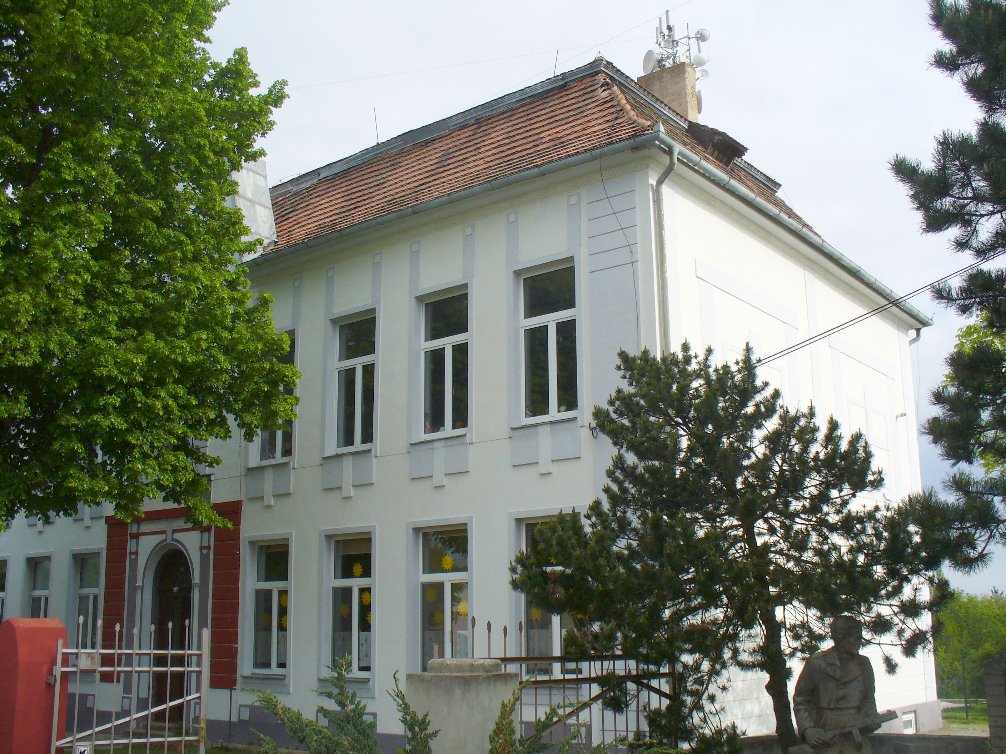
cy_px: 377
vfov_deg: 38.7
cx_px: 503
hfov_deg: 50.1
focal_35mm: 37
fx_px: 1075
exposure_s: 1/400
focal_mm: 6.1
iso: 80
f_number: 5.6
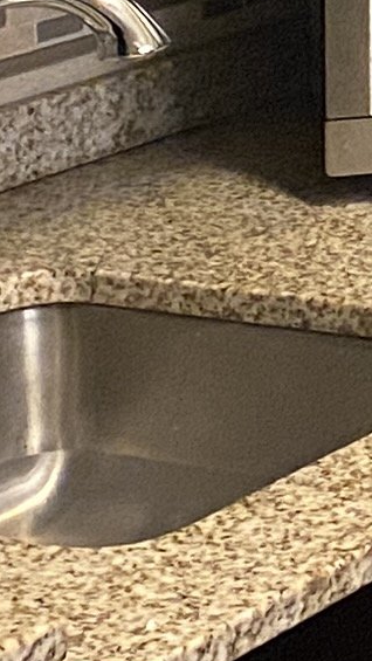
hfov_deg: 5.7
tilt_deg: +0.2
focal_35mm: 202
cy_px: -721
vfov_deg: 9.8
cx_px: 1084
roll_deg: +1.9
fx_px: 3541
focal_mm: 4.25
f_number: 1.8
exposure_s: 1/60
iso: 500
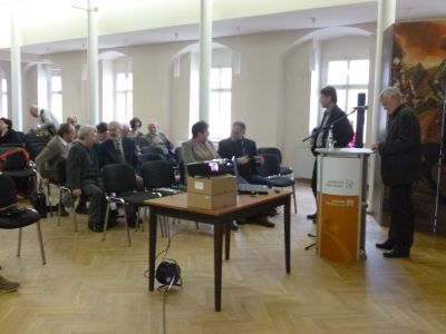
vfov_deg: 39.7
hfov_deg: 51.4
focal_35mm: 36
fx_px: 464
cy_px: 167
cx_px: 223
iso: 800
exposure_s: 1/20
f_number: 3.1
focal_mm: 6.4
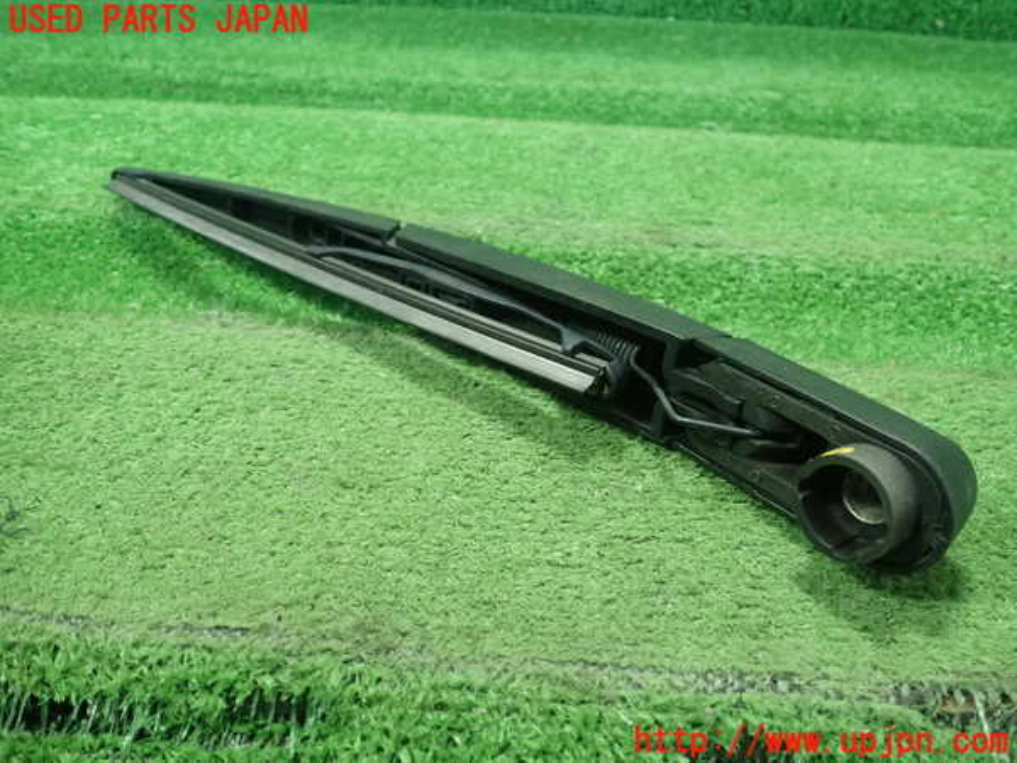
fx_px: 881
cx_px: 508
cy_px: 382
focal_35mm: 30
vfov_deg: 46.8
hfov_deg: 60.0
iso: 500
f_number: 2.3
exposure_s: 1/125
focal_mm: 5.5
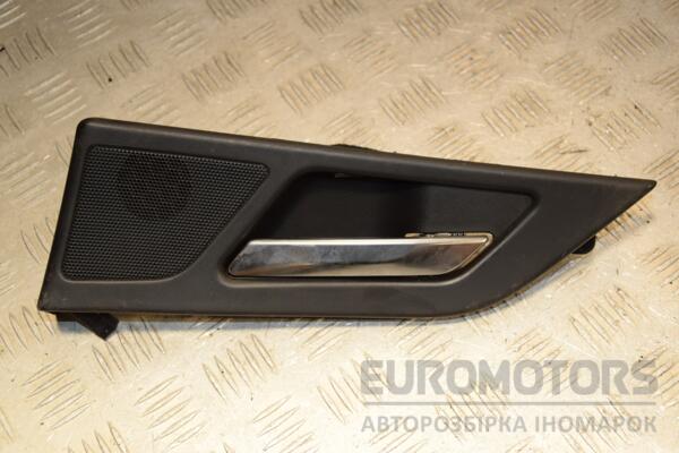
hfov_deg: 37.9
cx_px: 340
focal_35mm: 52
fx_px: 990
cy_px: 226
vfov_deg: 25.8
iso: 800
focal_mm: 35
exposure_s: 1/200
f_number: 5
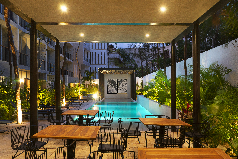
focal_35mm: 31
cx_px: 119
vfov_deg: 42.3
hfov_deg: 60.3
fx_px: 205
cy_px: 80
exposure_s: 15
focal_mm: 31
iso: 160
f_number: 13
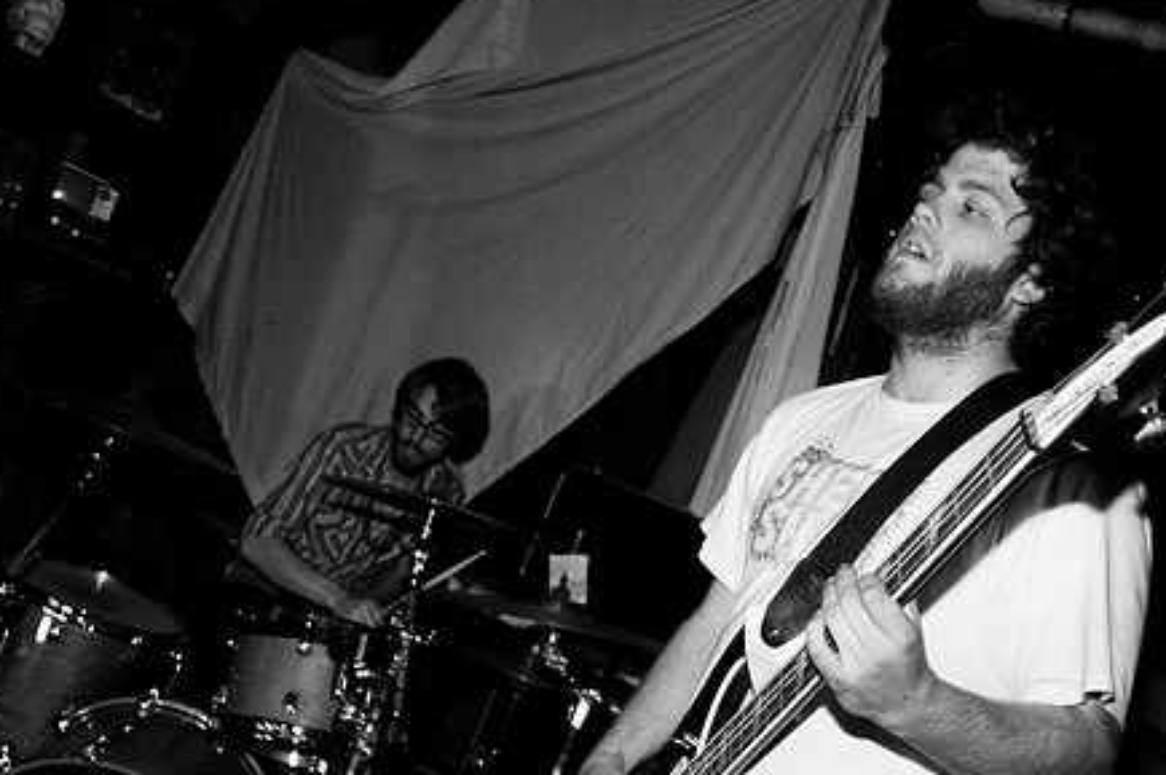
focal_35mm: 40
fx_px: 1294
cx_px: 501
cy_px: 497
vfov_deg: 33.1
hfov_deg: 48.4
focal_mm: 20
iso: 1000
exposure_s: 1/25
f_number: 2.8
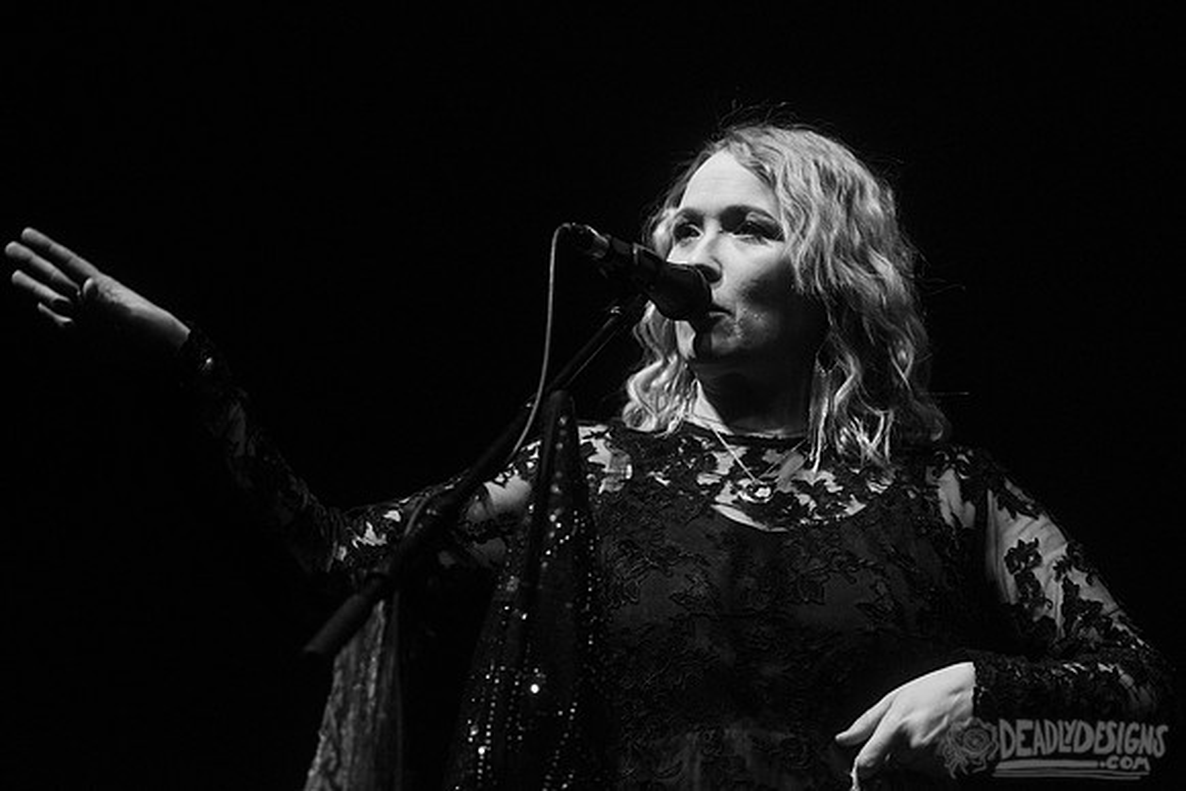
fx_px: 3497
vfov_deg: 12.9
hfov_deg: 19.2
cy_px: 303
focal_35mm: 106
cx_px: 732
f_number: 3.2
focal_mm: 86
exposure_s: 1/200
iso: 2500
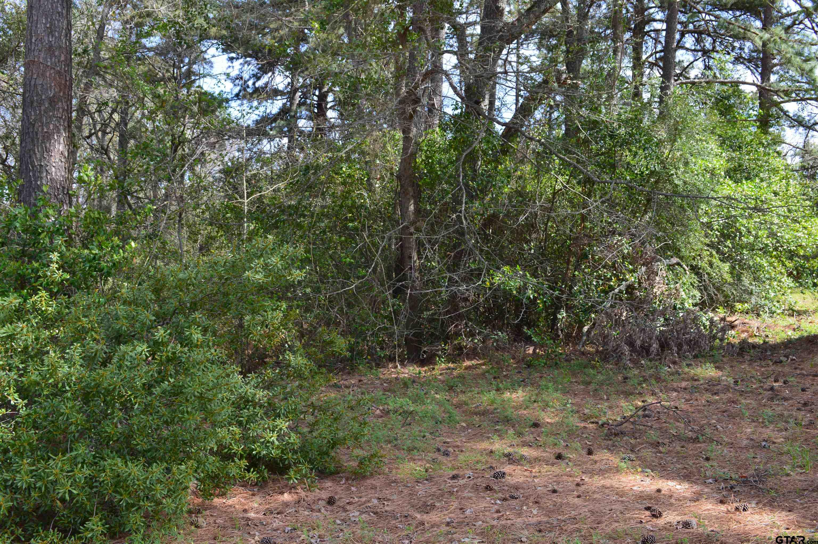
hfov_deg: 57.3
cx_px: 409
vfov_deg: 39.9
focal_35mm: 33
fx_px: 749
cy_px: 272
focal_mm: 22
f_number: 9
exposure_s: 1/160
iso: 400
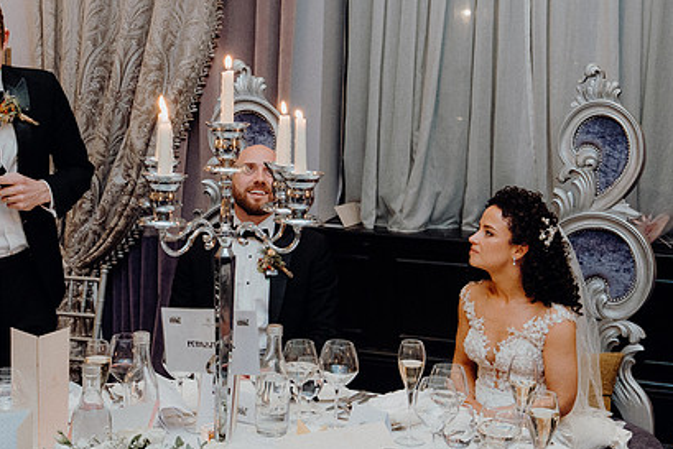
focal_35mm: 61
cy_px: 198
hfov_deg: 32.5
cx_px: 211
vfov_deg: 22.3
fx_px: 1141
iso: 2500
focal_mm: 29
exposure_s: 1/160
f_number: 3.5
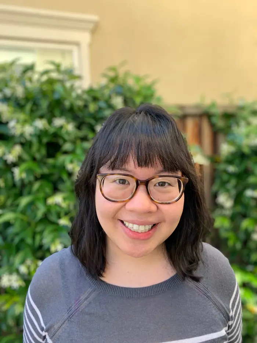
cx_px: 128
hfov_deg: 53.1
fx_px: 257
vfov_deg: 67.3
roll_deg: +1.8
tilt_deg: -6.8
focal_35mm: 26
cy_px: 172
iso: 32
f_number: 1.8
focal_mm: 4.25
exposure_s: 1/121
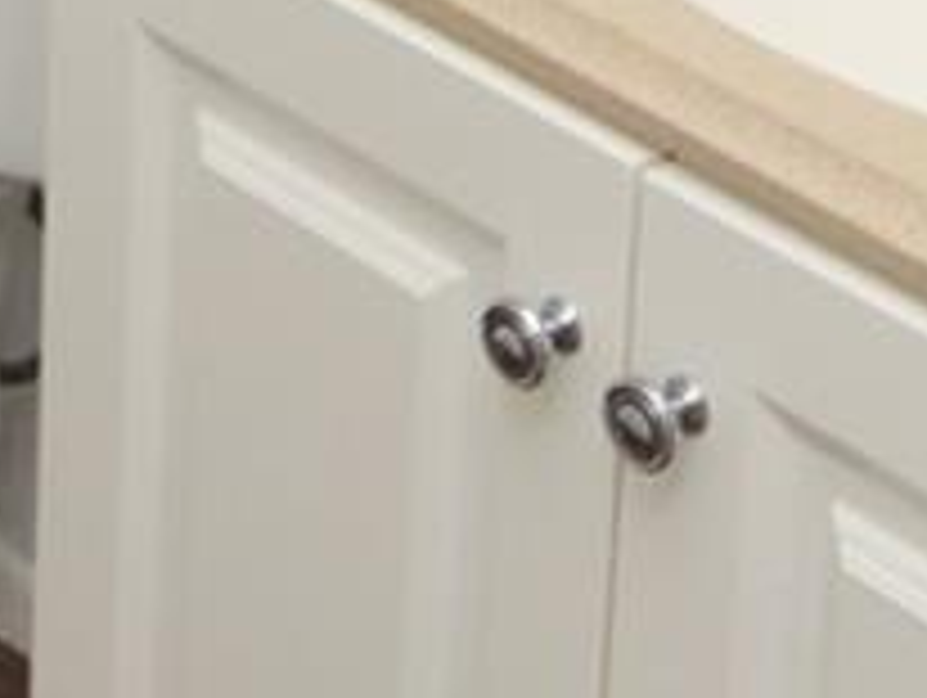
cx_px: -108
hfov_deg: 14.3
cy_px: -579
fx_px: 3593
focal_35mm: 134
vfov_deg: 10.4
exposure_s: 1/60
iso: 400
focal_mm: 12
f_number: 4
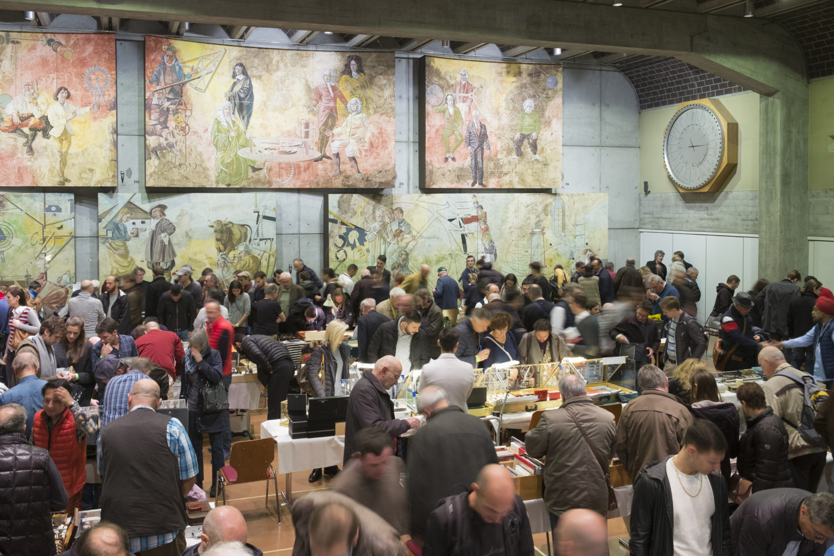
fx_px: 741
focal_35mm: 32
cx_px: 417
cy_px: 278
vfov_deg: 41.1
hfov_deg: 58.7
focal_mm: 21.4
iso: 800
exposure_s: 1/3
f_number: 8
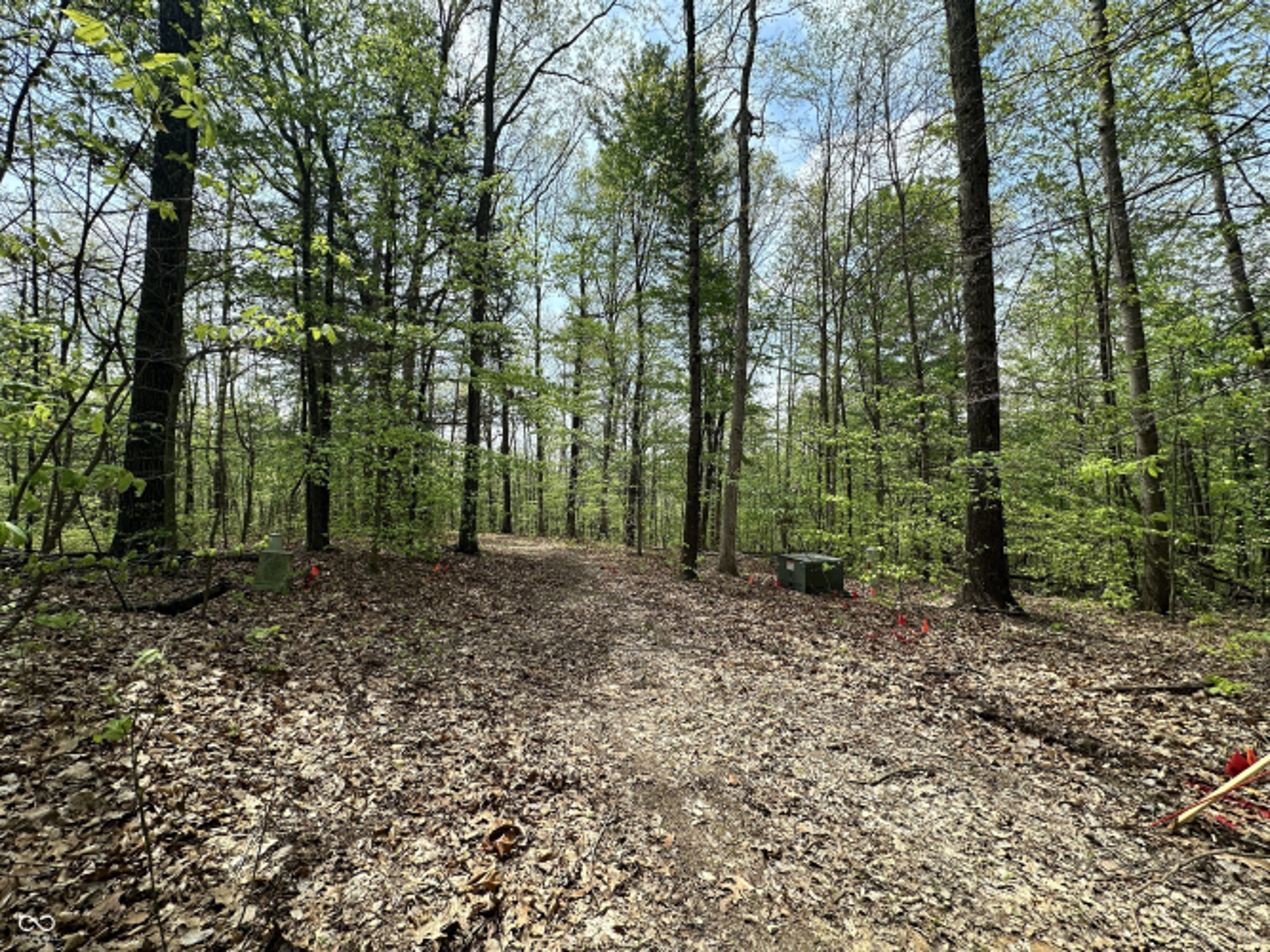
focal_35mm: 14
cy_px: 476
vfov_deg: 85.7
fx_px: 514
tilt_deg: +2.6
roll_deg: -0.5
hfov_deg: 102.1
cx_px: 635
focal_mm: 2.22
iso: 40
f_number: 2.2
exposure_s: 1/612
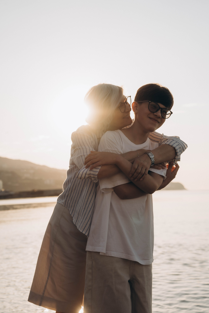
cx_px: 105
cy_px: 157
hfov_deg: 19.2
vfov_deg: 28.5
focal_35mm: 71
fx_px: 618
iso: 100
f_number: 5.6
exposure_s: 1/500
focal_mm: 70
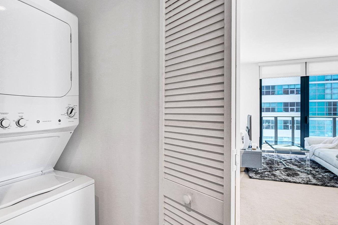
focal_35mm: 19
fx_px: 178
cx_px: 160
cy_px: 110
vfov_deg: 64.4
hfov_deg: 86.9
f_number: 5
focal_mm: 16
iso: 1250
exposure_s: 1/160
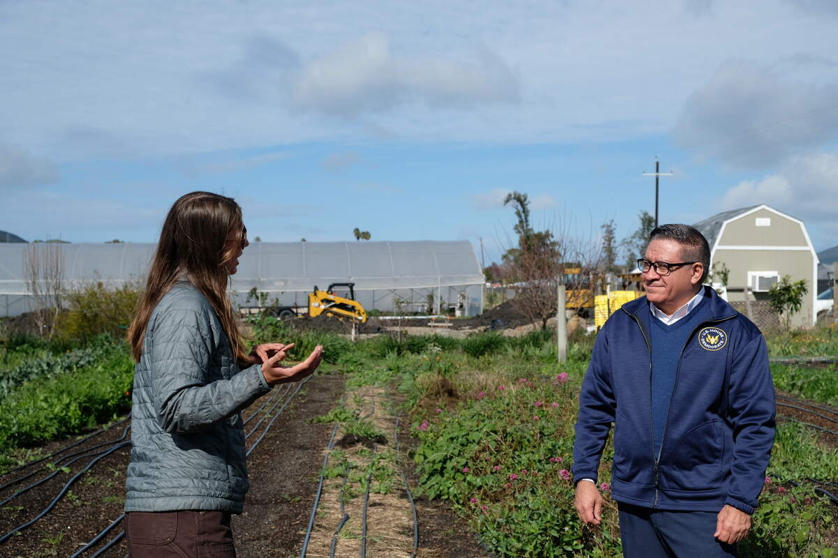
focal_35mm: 47
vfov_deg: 28.6
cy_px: 279
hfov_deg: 41.9
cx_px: 419
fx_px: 1094
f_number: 5.6
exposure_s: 1/1250
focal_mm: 31.5
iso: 200
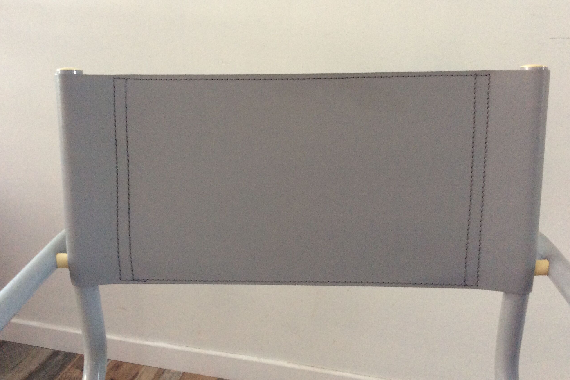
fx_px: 538
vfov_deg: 38.8
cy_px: 168
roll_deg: +1.0
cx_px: 286
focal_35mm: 34
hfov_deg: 55.8
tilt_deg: -19.1
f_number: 2.4
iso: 125
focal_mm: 3.3
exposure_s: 1/25
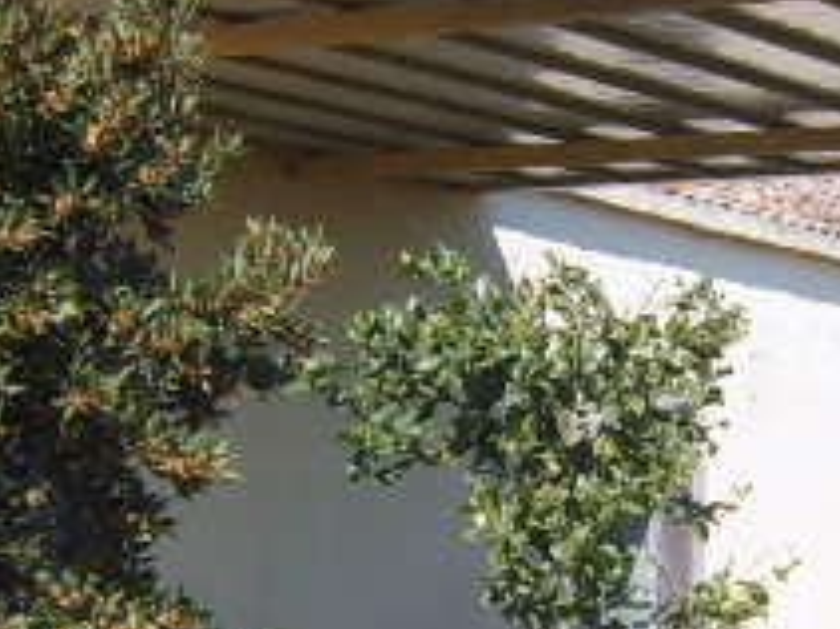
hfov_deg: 18.4
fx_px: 2571
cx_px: 693
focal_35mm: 106
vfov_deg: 13.8
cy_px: 565
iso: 50
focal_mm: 5.8
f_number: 5.8
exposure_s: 1/350
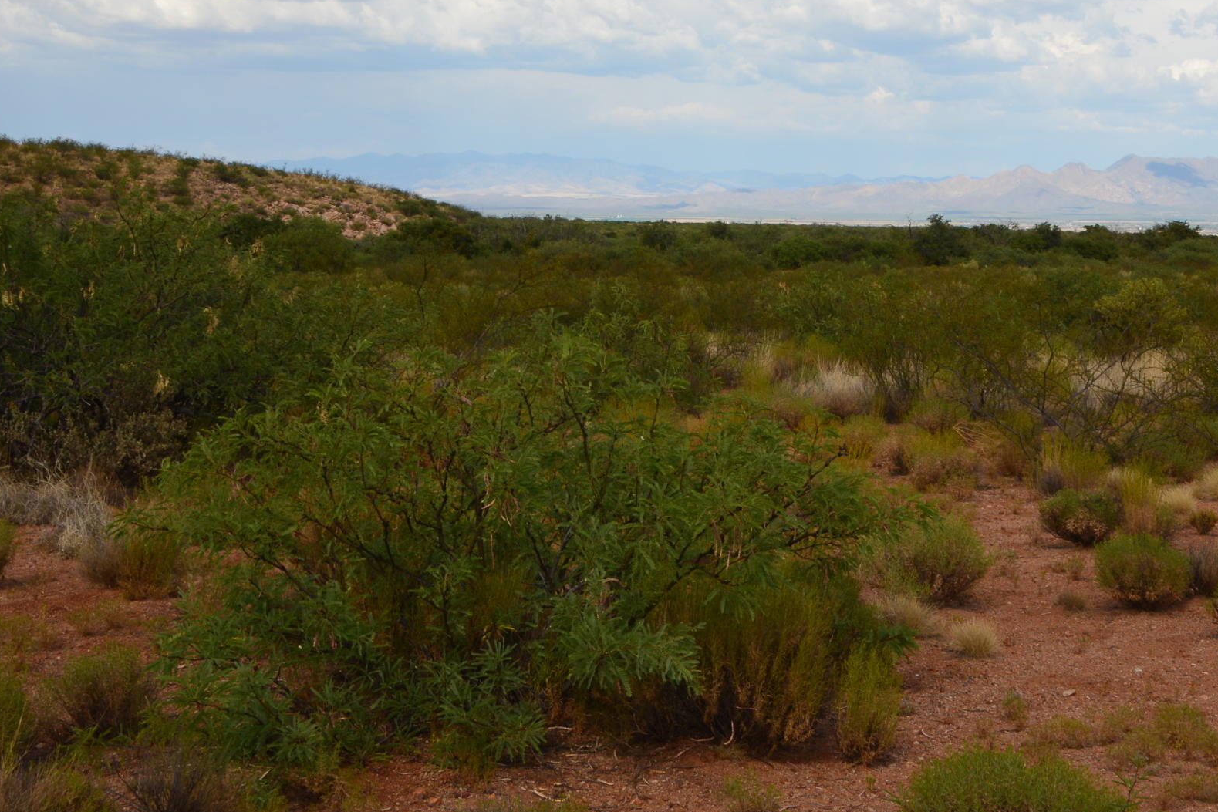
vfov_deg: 23.2
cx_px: 838
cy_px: 96
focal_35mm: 57
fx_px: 1929
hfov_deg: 34.6
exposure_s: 1/125
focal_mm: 20
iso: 200
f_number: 11
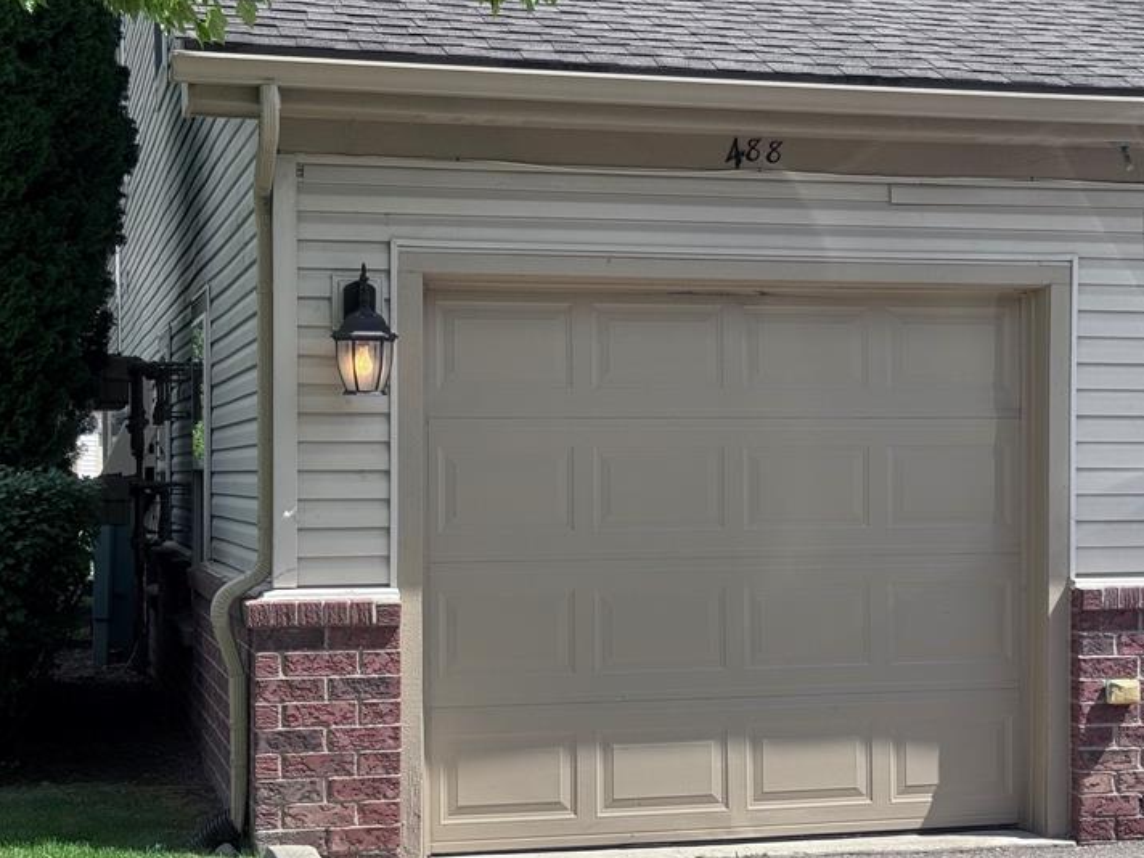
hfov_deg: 28.1
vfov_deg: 21.3
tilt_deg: -1.1
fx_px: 2280
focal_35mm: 69
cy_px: 485
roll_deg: +0.1
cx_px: 667
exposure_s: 1/2833
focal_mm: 6.76
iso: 64
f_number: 1.78
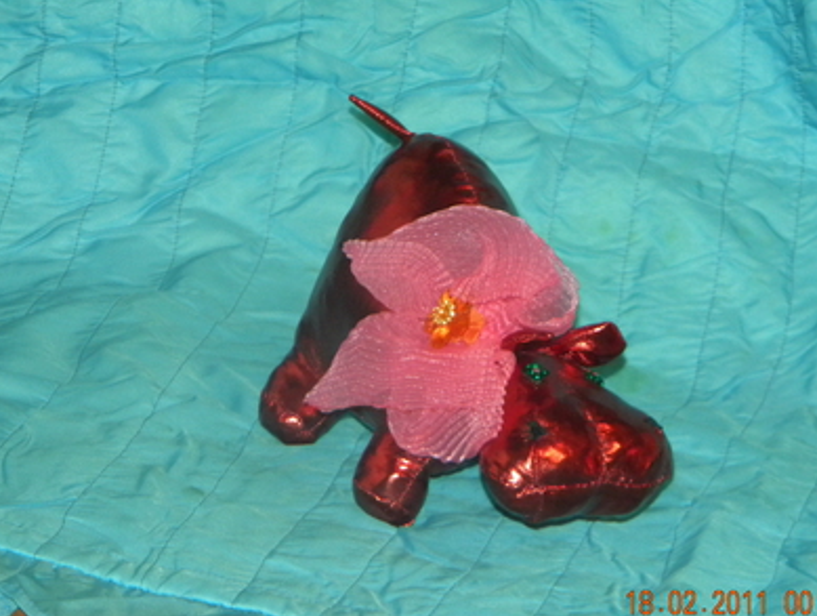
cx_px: 443
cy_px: 322
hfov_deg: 11.5
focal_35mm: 171
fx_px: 4042
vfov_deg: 8.7
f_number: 5
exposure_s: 1/30
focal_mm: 26.8
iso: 400
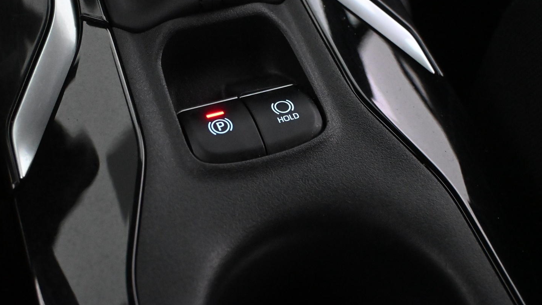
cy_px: 115
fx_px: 741
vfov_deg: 23.2
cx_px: 255
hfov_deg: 40.1
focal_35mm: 52
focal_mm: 29
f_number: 4.8
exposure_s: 1/60
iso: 8000
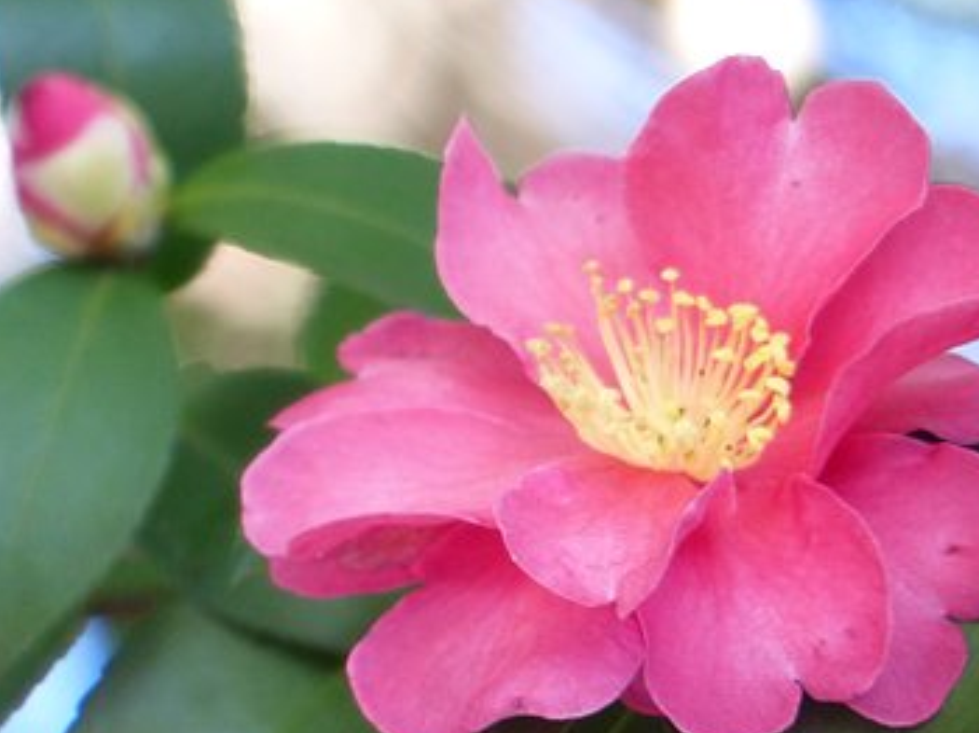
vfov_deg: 1.7
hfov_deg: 2.3
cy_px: 408
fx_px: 24814
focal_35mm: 878
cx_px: 694
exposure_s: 1/80
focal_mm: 108
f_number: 2.8
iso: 400
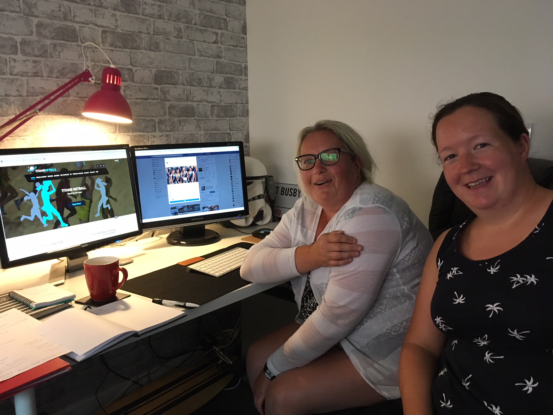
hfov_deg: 61.7
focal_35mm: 29
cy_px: 208
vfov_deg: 48.2
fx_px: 463
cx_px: 276
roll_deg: +1.3
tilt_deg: -9.0
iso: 250
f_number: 2.2
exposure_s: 1/33
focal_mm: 4.15
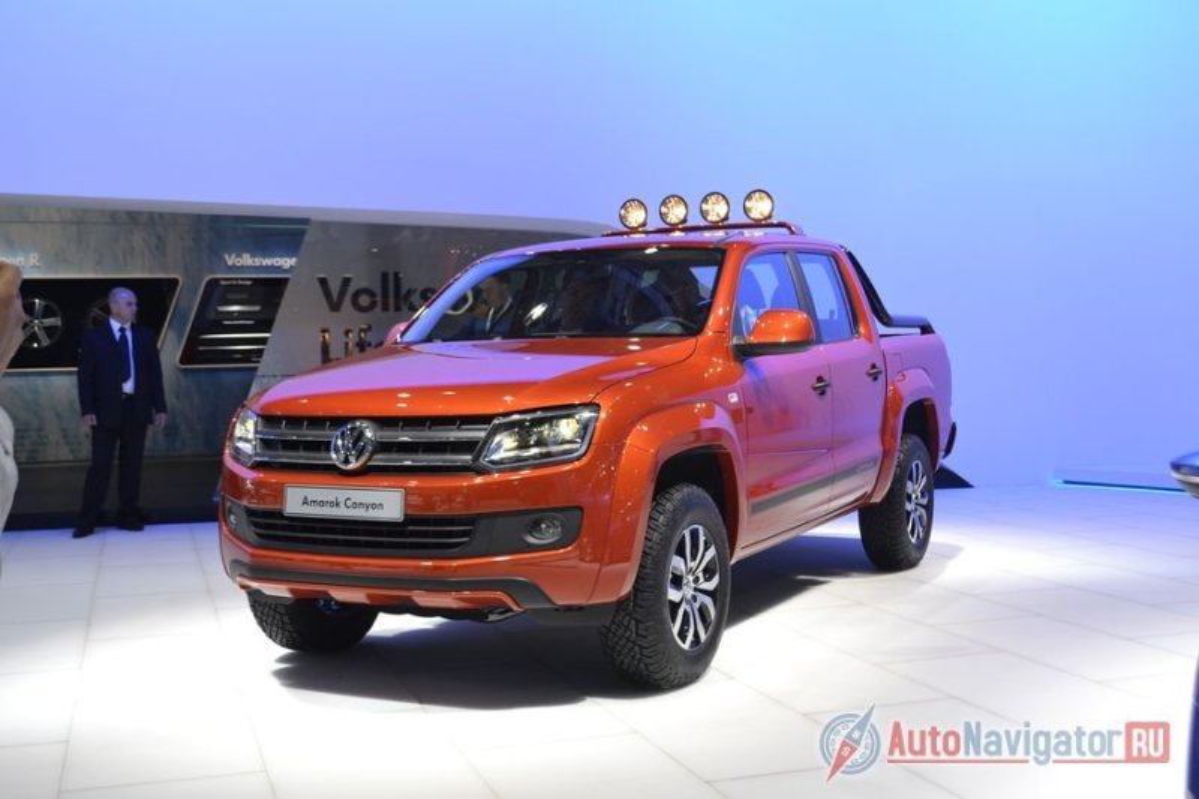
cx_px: 600
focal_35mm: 42
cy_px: 400
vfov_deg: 31.9
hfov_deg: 46.4
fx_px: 1398
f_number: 5
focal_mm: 28
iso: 400
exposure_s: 1/100
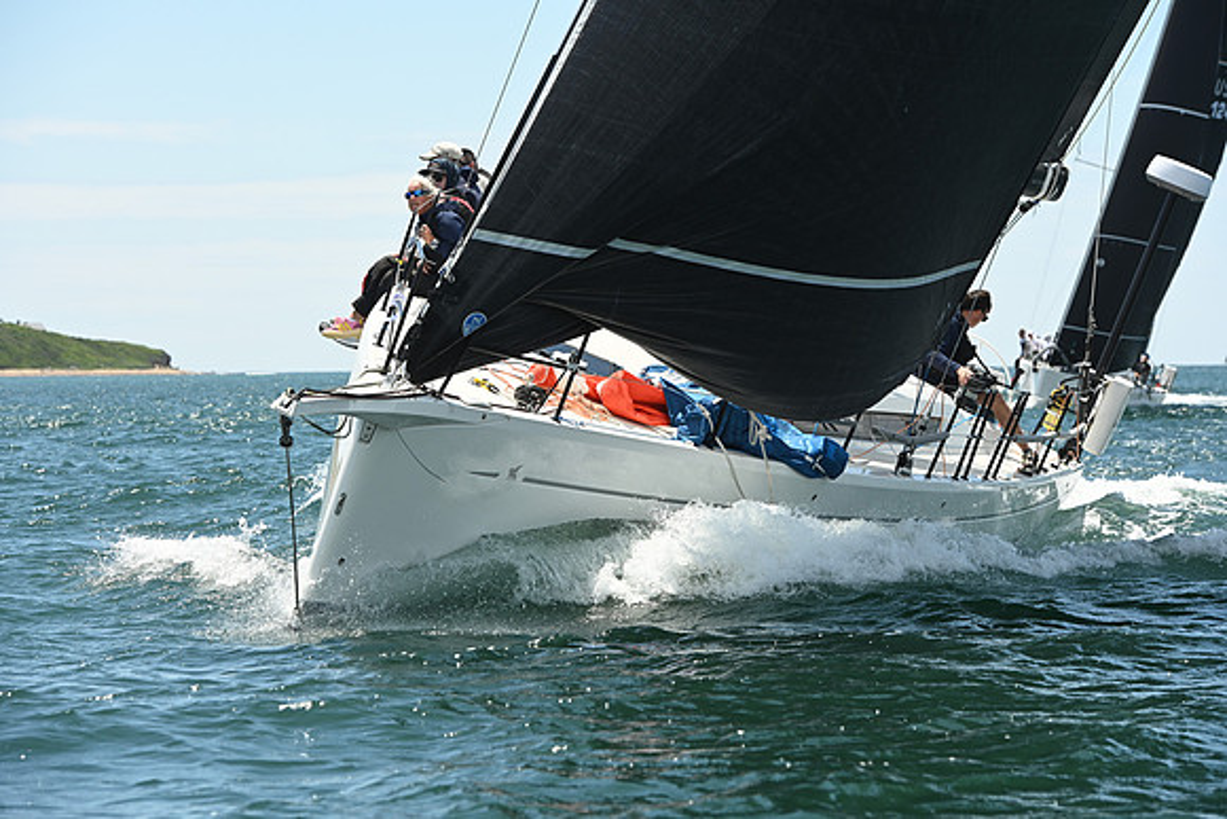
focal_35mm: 140
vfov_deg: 9.8
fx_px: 4773
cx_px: 614
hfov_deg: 14.7
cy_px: 410
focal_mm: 140
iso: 320
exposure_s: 1/1000
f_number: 7.1
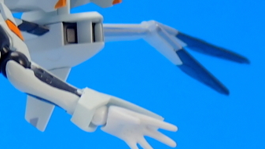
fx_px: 2187
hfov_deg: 6.9
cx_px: -56
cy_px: 165
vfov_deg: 3.9
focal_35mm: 311
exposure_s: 1.6
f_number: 18
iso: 100
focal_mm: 16.79
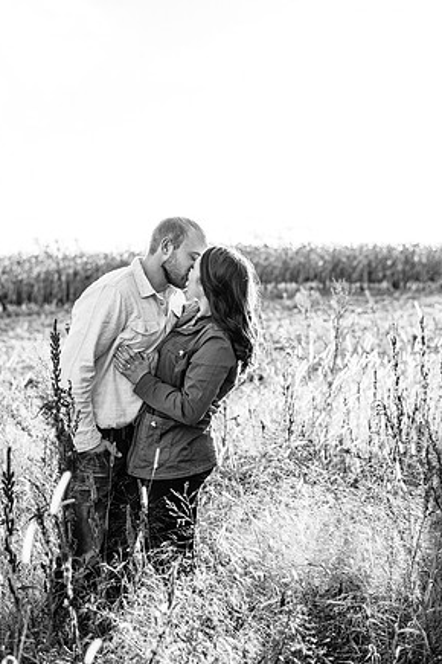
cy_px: 328
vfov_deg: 33.4
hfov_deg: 22.6
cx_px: 218
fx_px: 1105
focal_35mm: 60
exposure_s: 1/640
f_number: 3.2
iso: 200
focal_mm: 58
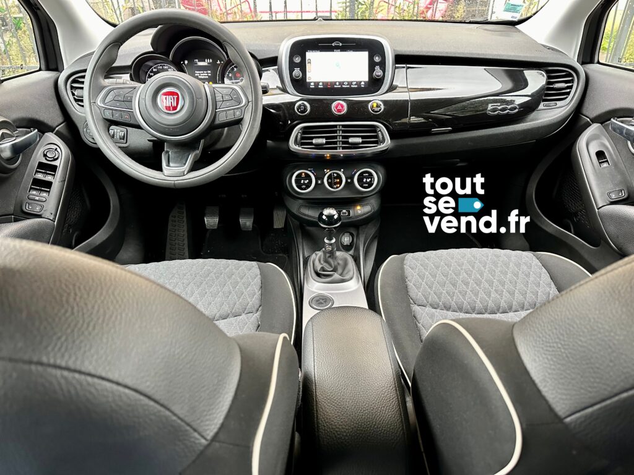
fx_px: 440
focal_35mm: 24
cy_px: 238
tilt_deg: -31.9
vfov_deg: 56.8
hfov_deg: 71.6
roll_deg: -0.2
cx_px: 317
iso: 500
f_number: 1.78
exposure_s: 1/57
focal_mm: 6.86
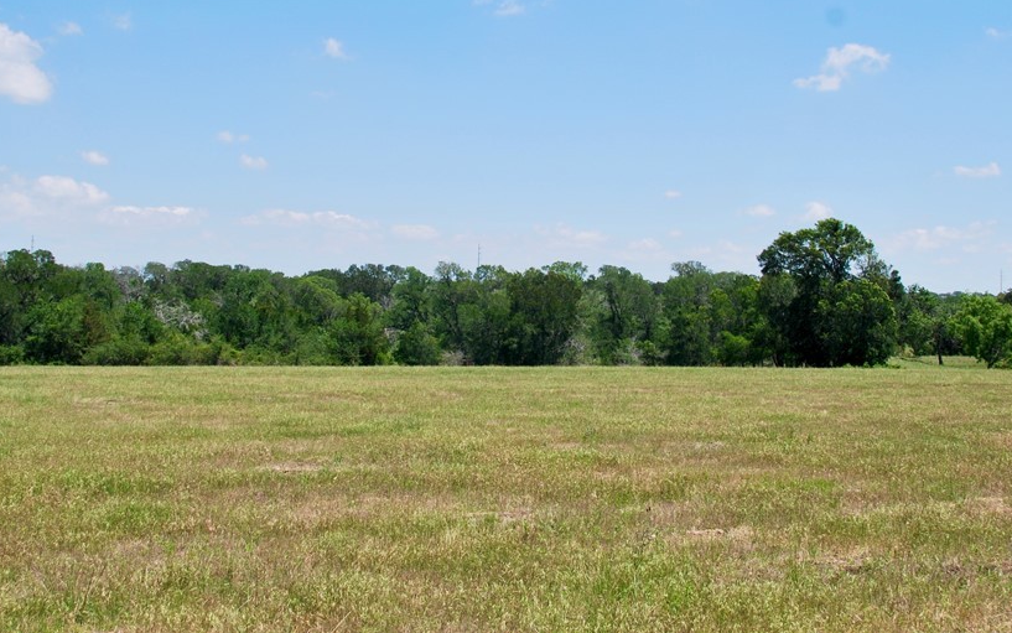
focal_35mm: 51
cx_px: 523
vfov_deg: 25.3
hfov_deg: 39.8
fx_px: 1398
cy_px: 187
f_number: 8
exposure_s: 1/250
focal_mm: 25
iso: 100
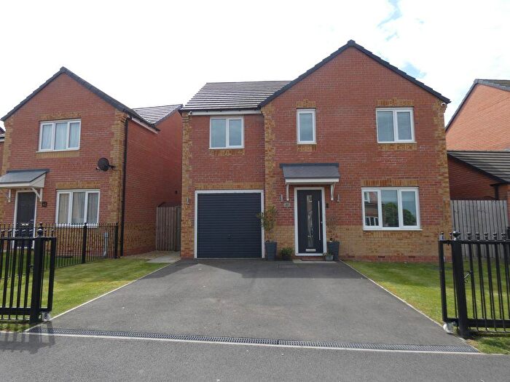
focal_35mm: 20
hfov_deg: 81.7
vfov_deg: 66.0
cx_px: 255
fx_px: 295
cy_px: 191
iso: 80
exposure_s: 1/800
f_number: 3.2
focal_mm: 3.6
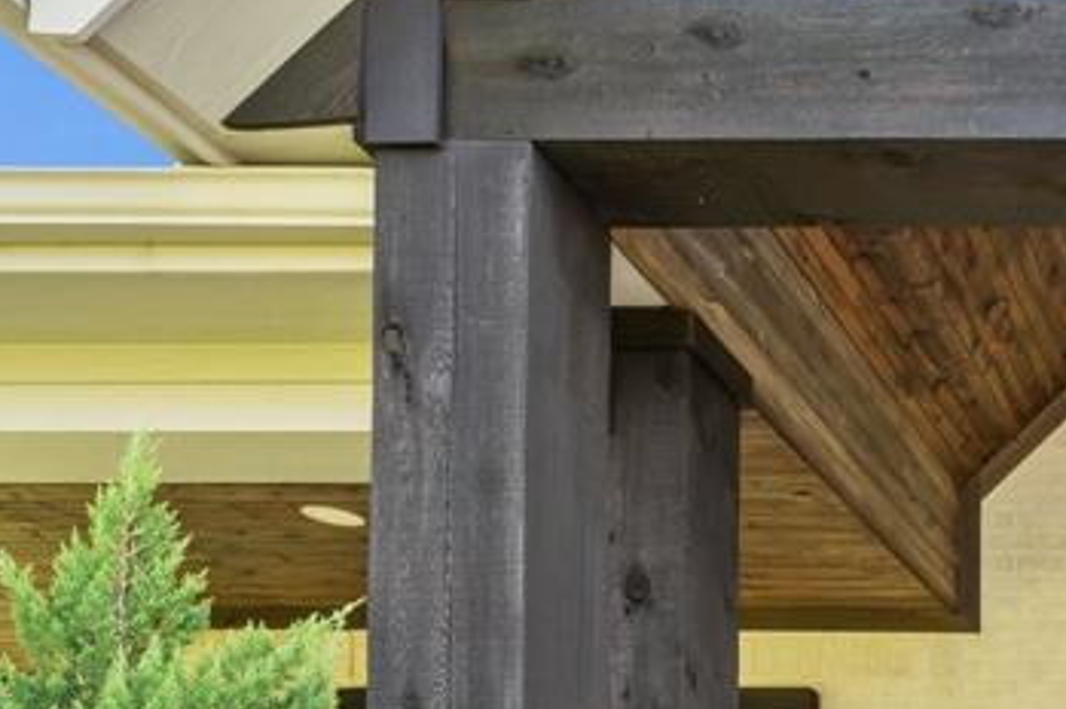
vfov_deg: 23.8
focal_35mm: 47
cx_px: 1359
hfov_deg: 32.4
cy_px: 1005
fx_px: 1390
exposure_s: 1/60
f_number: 8
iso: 200
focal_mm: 16
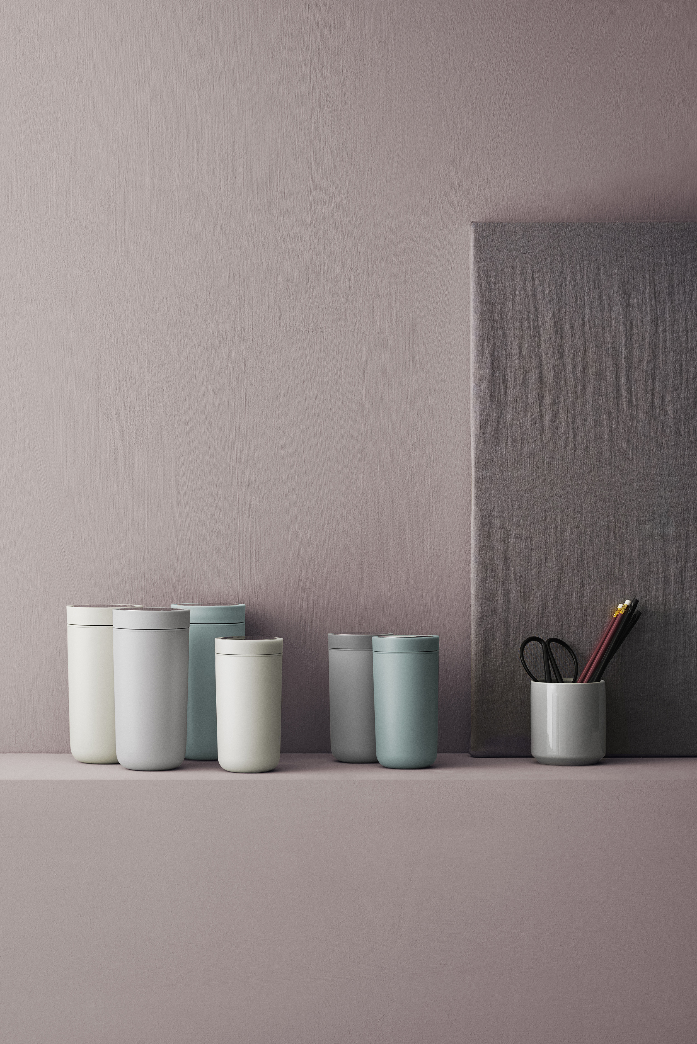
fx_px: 2467
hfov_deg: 16.1
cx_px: 348
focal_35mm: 85
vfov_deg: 23.9
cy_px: 522
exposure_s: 1/200
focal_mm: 85
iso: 100
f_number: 10
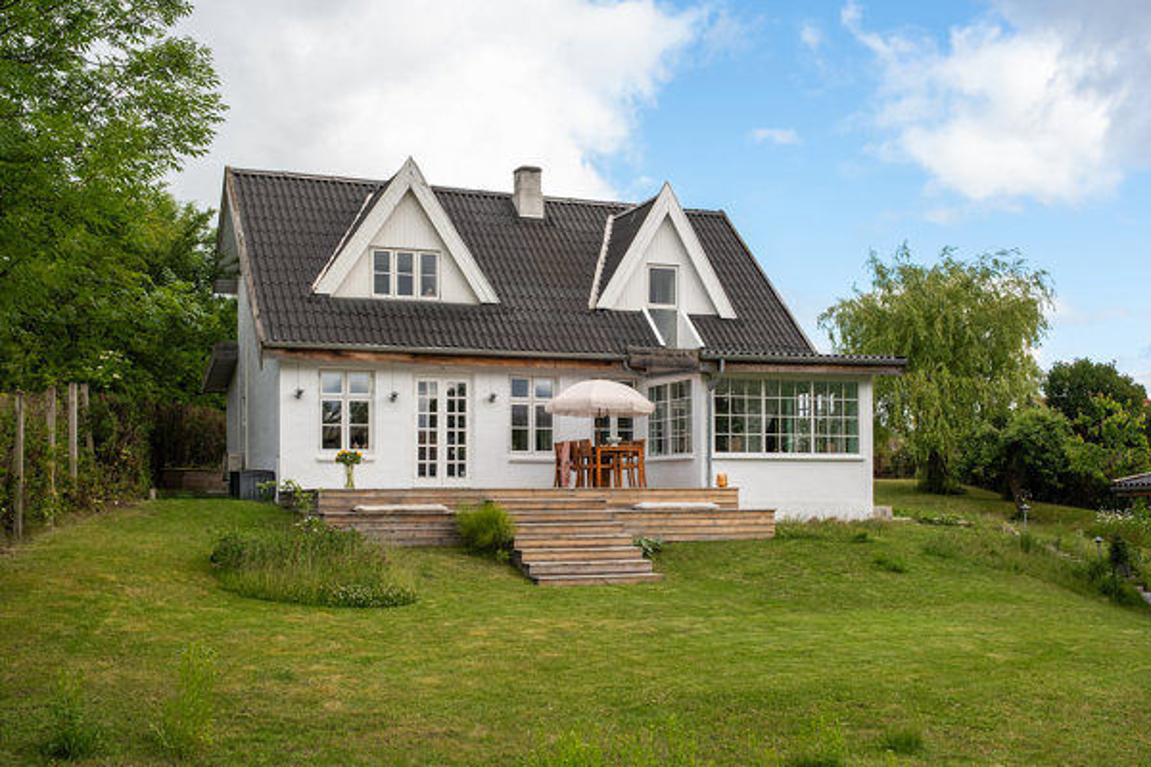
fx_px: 1247
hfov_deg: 49.6
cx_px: 576
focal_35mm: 39
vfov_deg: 34.2
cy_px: 384
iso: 400
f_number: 6.4
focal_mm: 26
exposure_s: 1/400
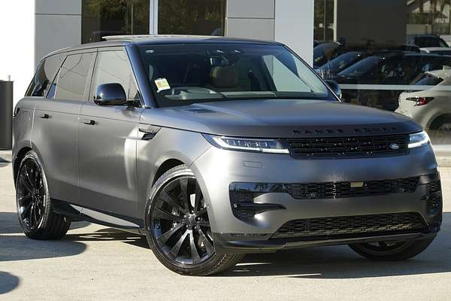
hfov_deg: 20.6
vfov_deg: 13.8
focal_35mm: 99
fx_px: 1240
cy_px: 150
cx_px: 226
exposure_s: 1/500
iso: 1000
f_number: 7.1
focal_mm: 99
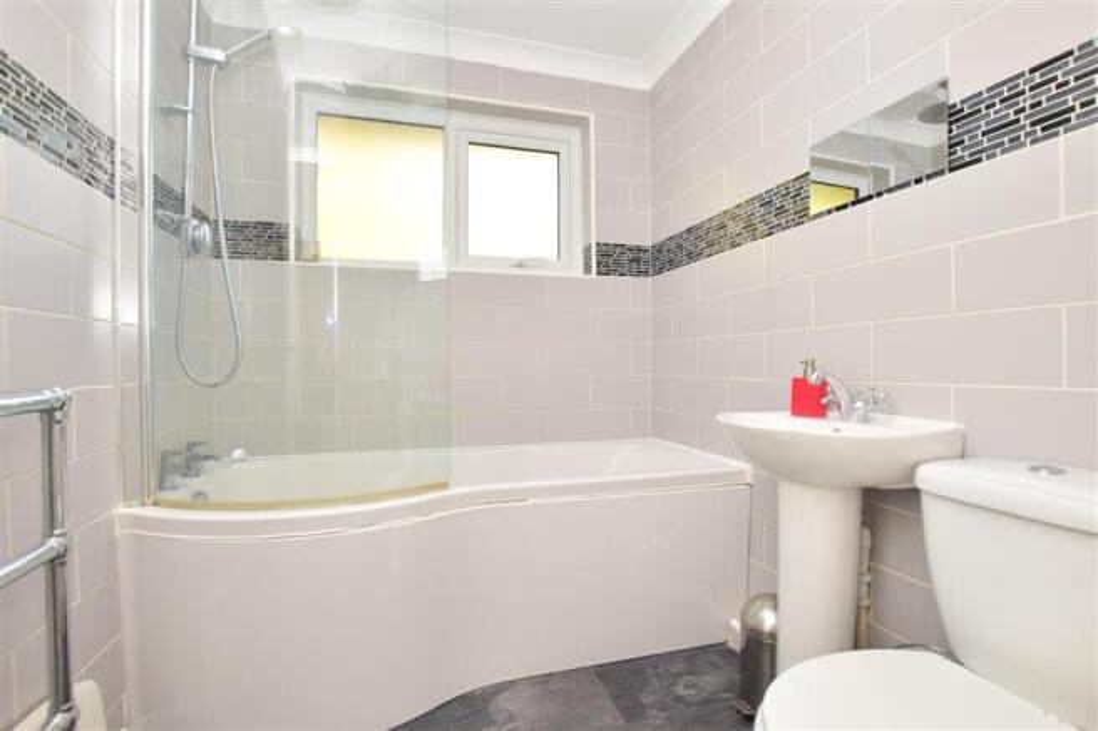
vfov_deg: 72.0
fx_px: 503
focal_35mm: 16
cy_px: 366
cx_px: 549
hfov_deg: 95.0
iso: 800
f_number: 8
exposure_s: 1/160
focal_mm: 11
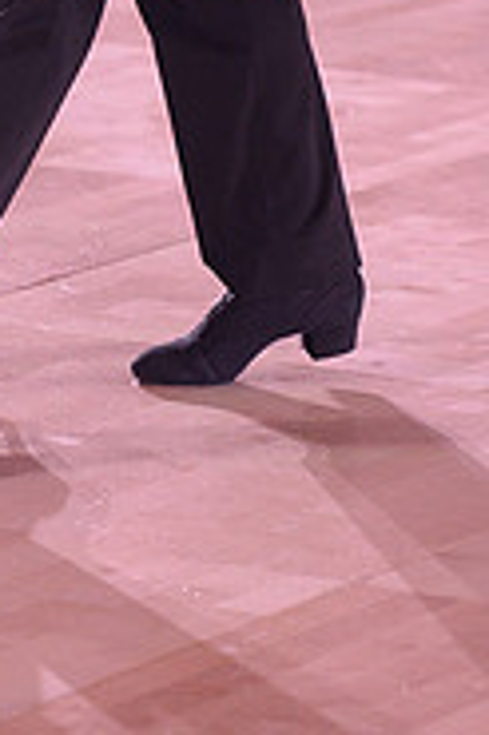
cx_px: -50
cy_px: -369
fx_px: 8655
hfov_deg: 3.2
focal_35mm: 424
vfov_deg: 4.8
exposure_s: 1/250
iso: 1600
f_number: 3.5
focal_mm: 135
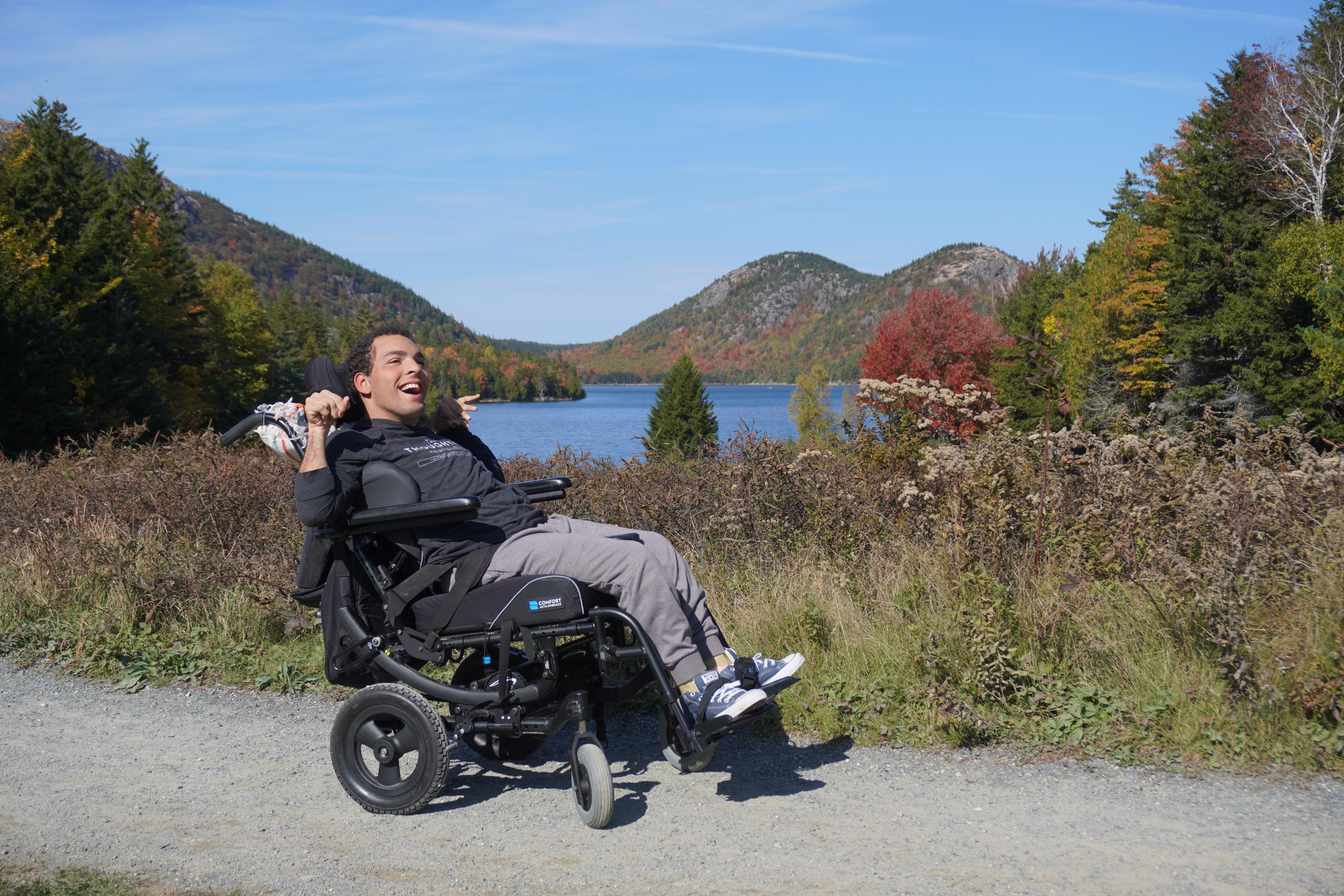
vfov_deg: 29.9
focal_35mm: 45
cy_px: 448
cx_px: 672
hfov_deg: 43.6
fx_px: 1680
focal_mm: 30
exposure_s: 1/640
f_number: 5.6
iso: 100
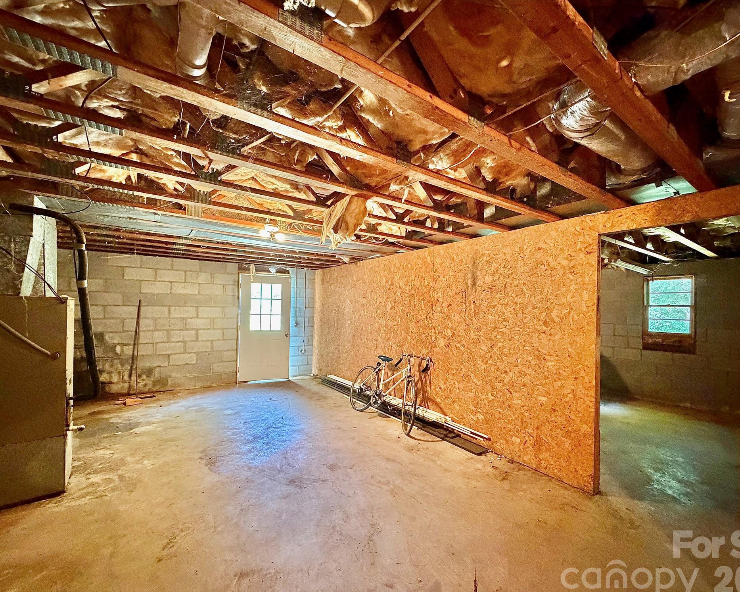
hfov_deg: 96.7
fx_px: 329
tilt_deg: +0.8
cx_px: 393
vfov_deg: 84.0
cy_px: 304
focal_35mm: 15
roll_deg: -0.4
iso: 1000
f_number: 2.2
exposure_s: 1/40
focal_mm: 2.22
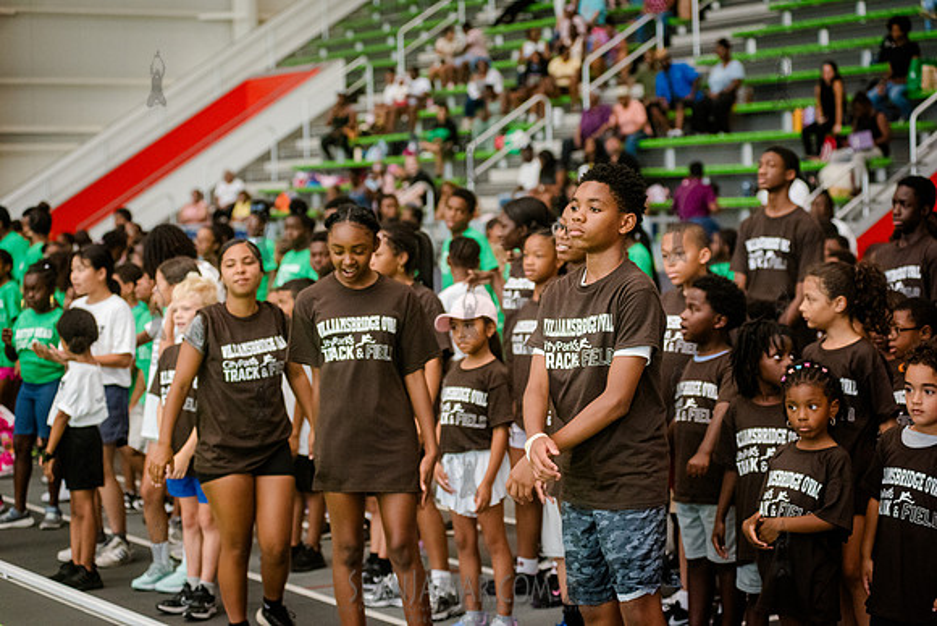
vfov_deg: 17.1
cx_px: 468
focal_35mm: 80
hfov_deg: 25.4
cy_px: 313
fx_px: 2083
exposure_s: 1/1000
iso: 6400
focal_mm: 80
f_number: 4
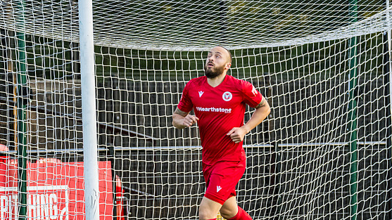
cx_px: 173
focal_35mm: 476
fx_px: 4946
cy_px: 137
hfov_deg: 4.5
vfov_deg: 2.6
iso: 1250
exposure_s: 1/1250
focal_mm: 240
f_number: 2.8
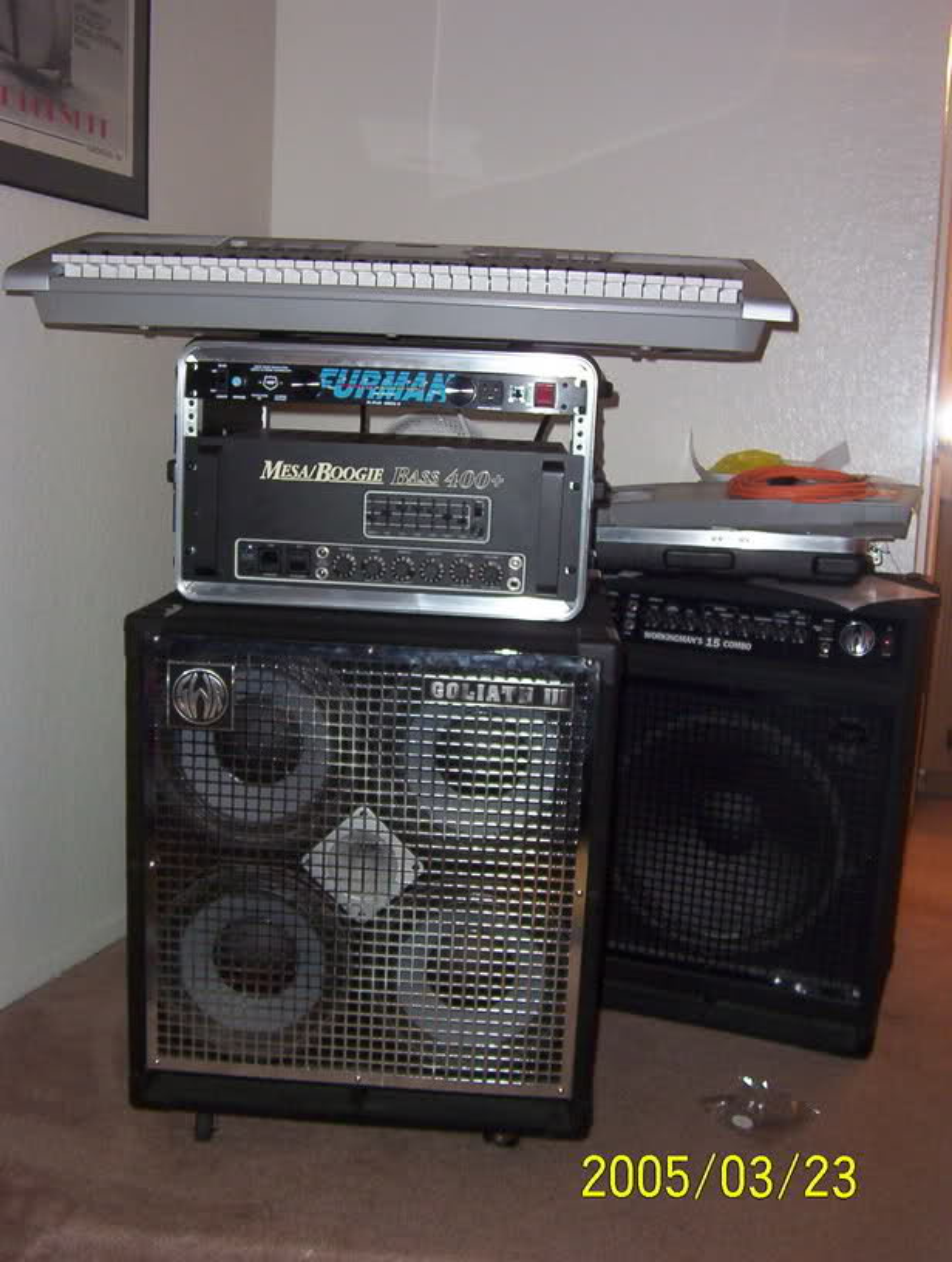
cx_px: 476
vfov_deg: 51.2
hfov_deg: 39.8
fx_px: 1315
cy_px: 631
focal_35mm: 36
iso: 140
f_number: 2.76
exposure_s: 1/30
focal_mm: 5.54
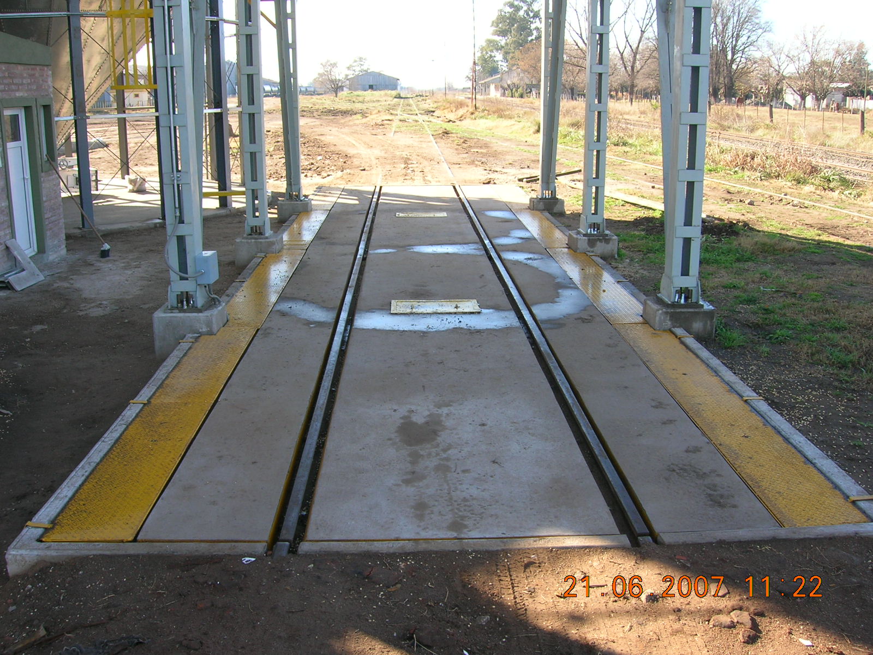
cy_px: 328
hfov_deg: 54.0
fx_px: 857
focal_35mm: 34
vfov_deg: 41.8
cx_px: 436
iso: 50
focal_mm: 5.7
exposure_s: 1/66.8
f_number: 4.9
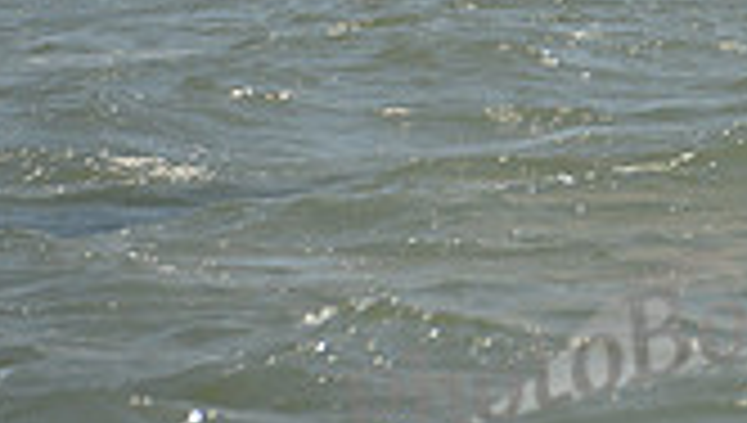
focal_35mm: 730
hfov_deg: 2.9
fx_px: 14483
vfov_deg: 1.7
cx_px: 1210
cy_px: -412
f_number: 9
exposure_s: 1/1000
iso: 280
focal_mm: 200
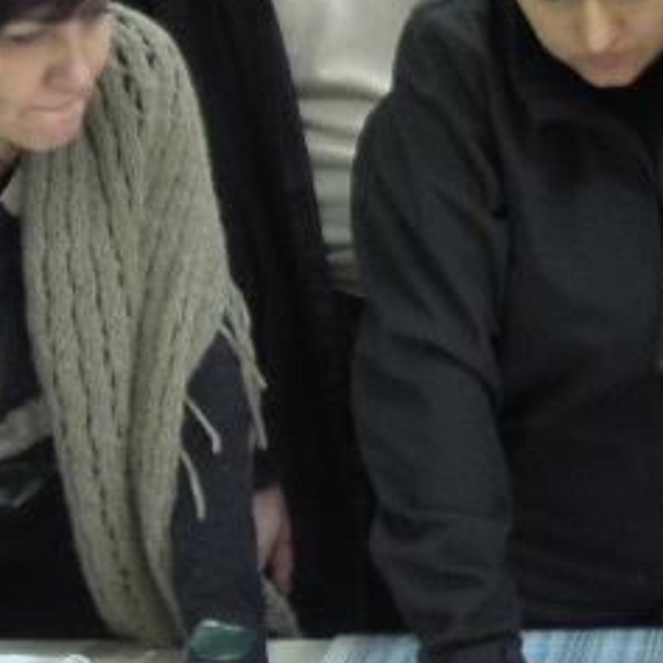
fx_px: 2687
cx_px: 593
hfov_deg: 13.9
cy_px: 115
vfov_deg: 14.0
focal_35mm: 124
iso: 125
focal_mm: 4.6
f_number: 2.8
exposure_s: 1/10
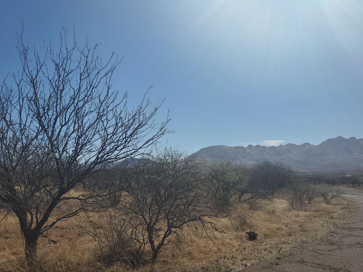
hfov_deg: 61.7
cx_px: 184
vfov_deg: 48.1
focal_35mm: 29
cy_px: 151
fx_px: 304
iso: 50
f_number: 2.4
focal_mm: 4.3
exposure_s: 1/3945
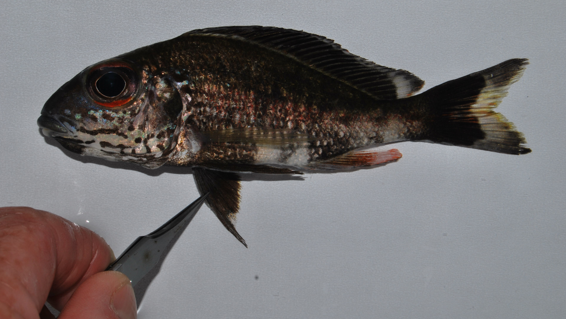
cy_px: 140
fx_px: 1314
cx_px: 285
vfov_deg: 13.8
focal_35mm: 88
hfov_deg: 24.3
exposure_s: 1/100
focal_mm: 55
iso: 100
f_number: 14
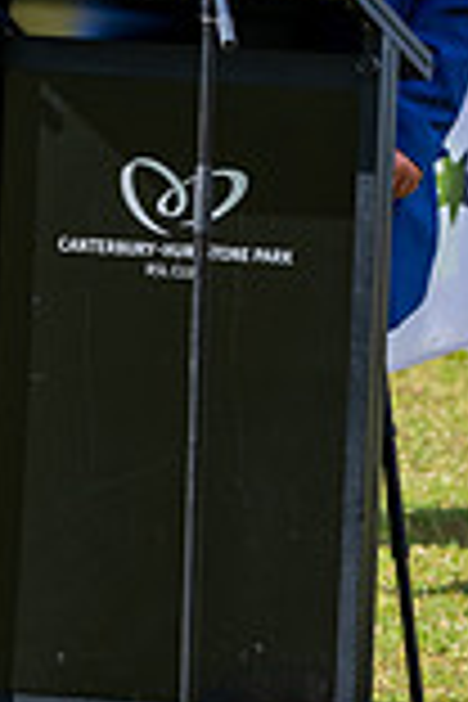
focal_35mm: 925
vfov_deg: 2.2
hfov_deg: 1.5
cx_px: 126
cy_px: 45
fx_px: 18036
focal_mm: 320
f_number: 6.3
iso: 800
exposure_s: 1/1600
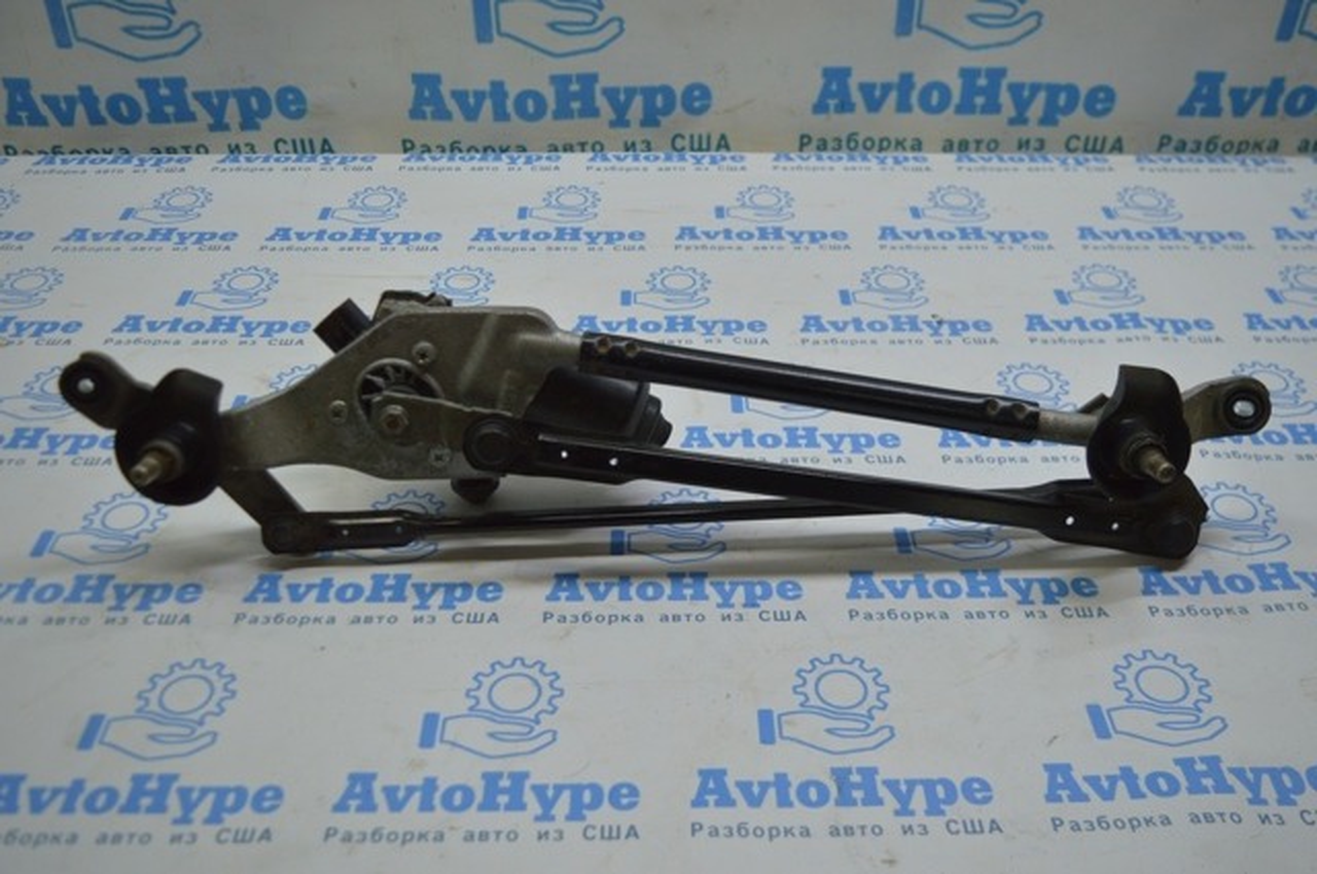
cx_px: 658
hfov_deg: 55.2
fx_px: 1261
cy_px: 437
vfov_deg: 38.3
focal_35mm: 34
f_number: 3.8
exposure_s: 1/160
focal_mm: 23
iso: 400
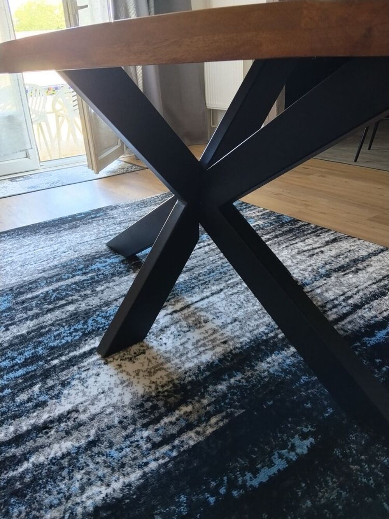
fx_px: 434
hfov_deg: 48.2
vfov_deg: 61.7
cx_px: 194
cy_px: 260
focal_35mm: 29
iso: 160
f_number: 1.8
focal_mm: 3.96
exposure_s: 1/25
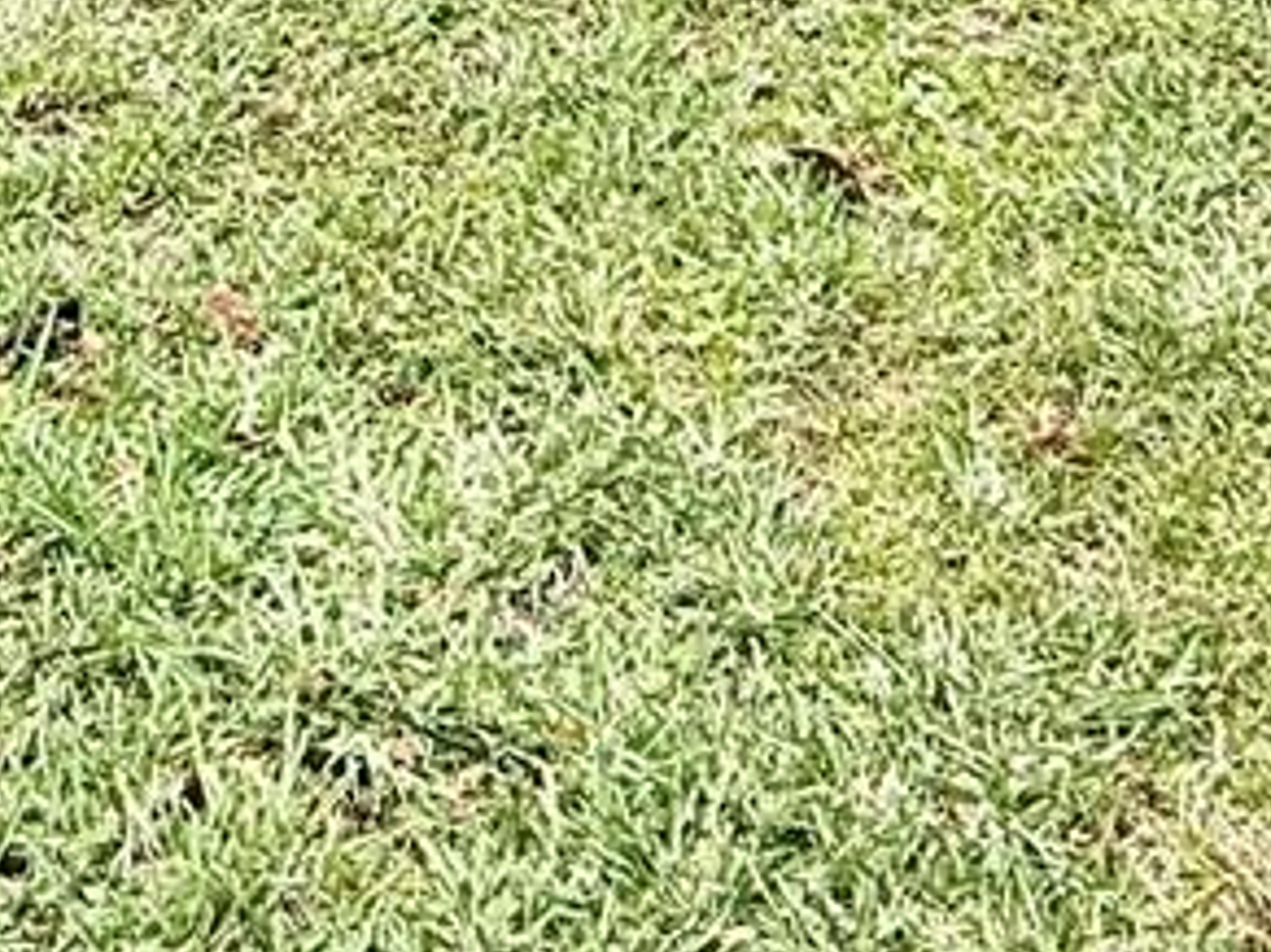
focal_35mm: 77
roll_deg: -2.5
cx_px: 188
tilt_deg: -0.9
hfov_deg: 24.8
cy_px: -1096
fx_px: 2826
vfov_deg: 14.7
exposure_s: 1/726
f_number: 2.2
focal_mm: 2.22
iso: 64
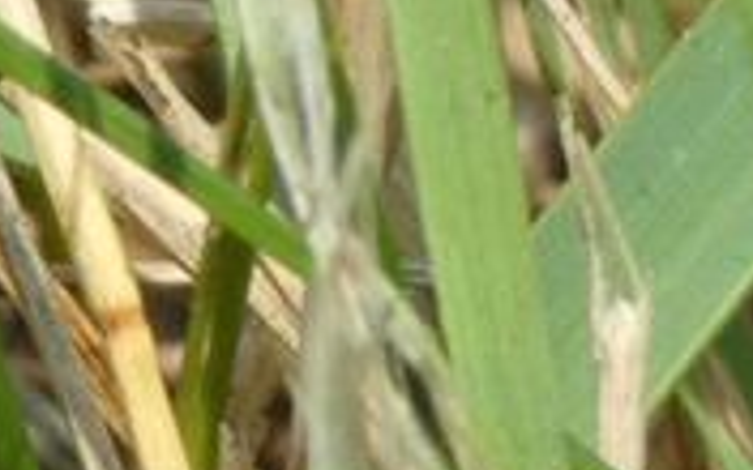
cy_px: -564
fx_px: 18264
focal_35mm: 890
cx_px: 15
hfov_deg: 2.4
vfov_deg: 1.5
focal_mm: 30.9
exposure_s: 1/125
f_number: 5.5
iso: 80
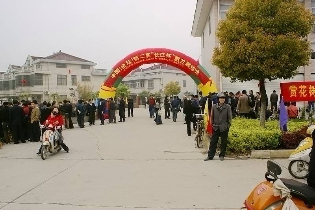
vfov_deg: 47.9
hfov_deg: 67.4
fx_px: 236
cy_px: 105
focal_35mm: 27
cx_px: 158
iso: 100
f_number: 10
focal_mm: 18
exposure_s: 1/100
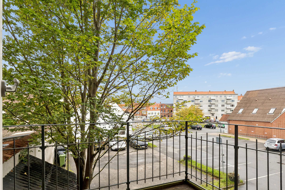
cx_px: 148
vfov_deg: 60.1
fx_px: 163
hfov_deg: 82.2
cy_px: 110
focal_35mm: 21
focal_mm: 11
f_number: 8
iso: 250
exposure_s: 1/125
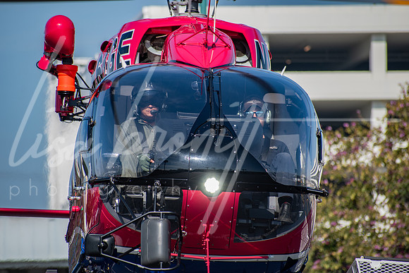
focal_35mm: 390
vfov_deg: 3.5
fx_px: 4432
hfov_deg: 5.3
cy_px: 136
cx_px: 204
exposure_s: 1/400
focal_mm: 260
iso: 100
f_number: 6
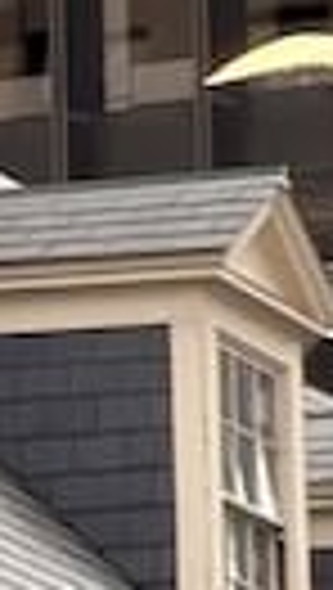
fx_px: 13316
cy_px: -1423
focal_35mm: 851
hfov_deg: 1.4
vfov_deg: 2.5
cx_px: -1372
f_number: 2.8
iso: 50
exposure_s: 1/321
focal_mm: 16.9
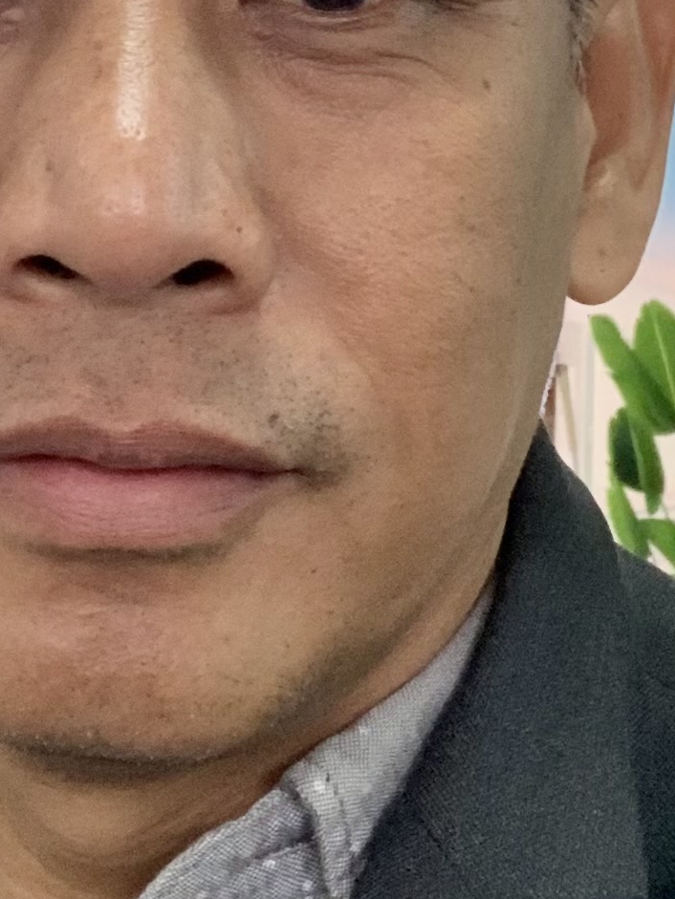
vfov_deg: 18.5
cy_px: 132
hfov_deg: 14.1
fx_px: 2729
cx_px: 190
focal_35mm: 105
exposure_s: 1/60
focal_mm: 2.87
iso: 250
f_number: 2.2
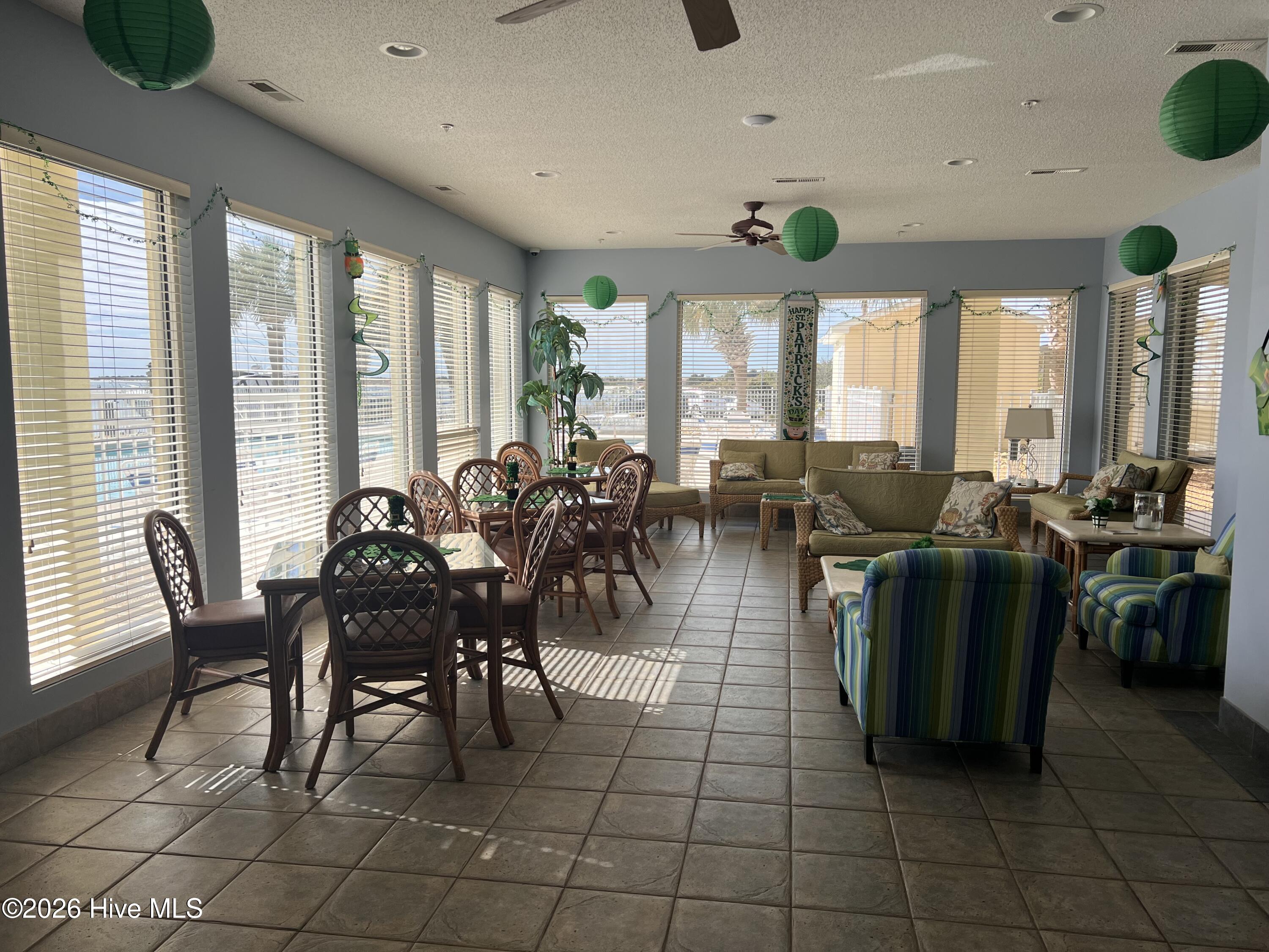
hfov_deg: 67.3
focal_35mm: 26
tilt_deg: -6.5
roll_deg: -0.1
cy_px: 476
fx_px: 953
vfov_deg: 53.1
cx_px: 634
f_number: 1.5
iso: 50
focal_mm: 5.7
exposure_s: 1/1488
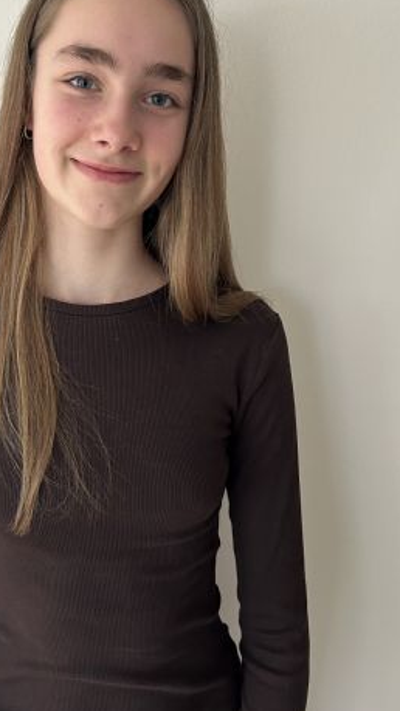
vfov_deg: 53.8
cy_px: 305
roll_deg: +1.2
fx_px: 698
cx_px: 133
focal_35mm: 37
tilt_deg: -12.0
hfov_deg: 31.7
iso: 160
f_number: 1.5
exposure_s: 1/60
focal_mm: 5.7
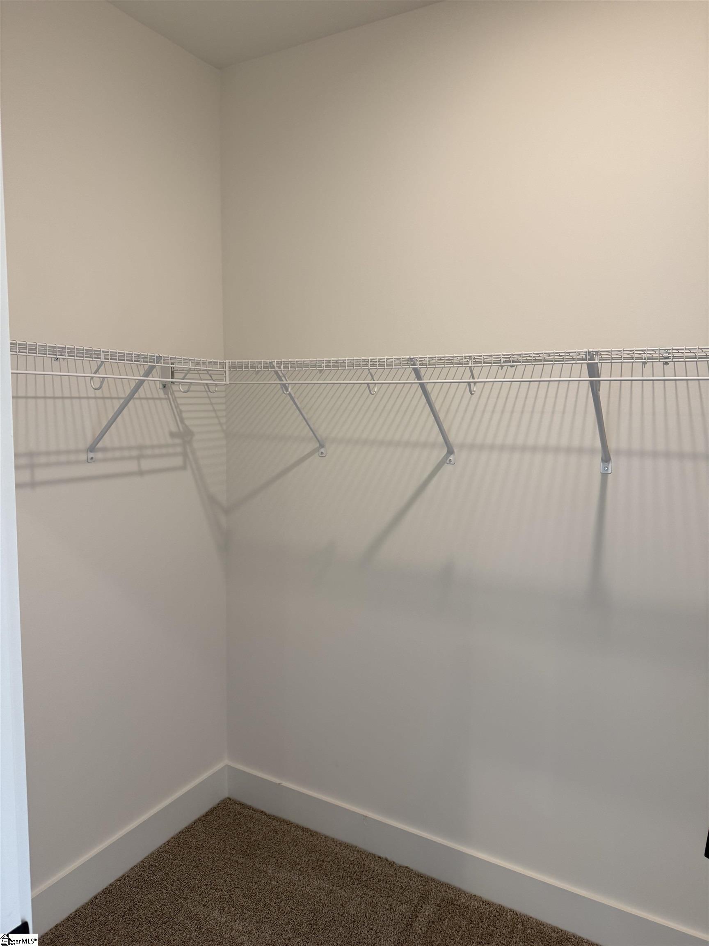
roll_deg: -2.6
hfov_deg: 56.8
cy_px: 473
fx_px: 655
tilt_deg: -2.9
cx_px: 354
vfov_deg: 71.6
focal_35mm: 24
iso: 160
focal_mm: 6.76
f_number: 1.78
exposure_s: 1/120
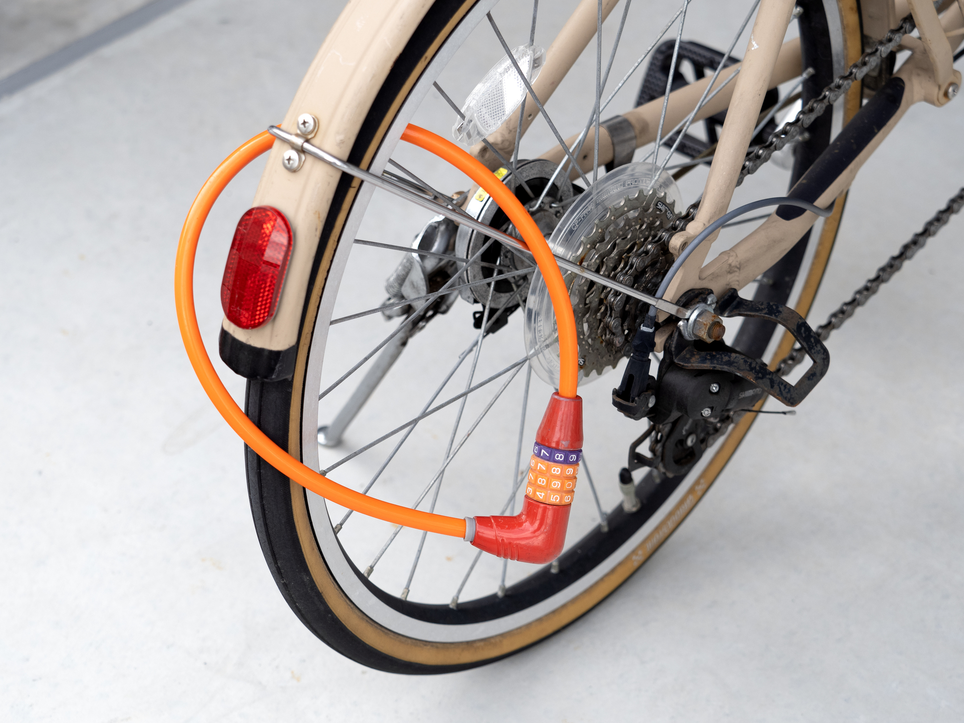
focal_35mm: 114
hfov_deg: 17.3
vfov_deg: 13.0
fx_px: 3175
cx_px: 482
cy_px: 362
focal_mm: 57
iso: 200
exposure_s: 1/160
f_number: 3.5
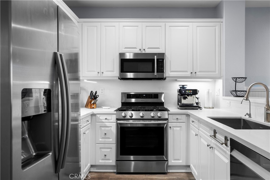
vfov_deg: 53.1
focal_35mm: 24
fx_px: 180
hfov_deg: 73.7
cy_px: 90
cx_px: 135
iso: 400
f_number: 8
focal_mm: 24
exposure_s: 1/1.67
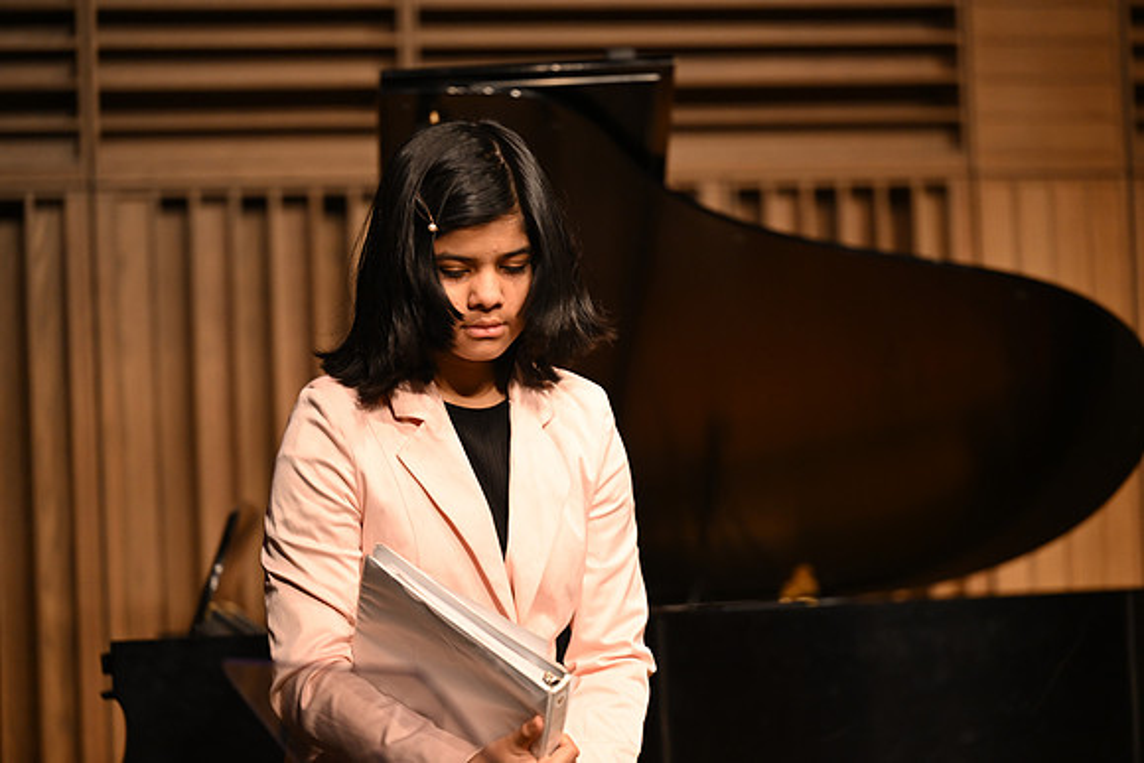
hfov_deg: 15.8
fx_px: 4132
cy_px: 382
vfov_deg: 10.6
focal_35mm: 130
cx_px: 572
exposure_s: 1/250
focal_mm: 130
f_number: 2.8
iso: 1600
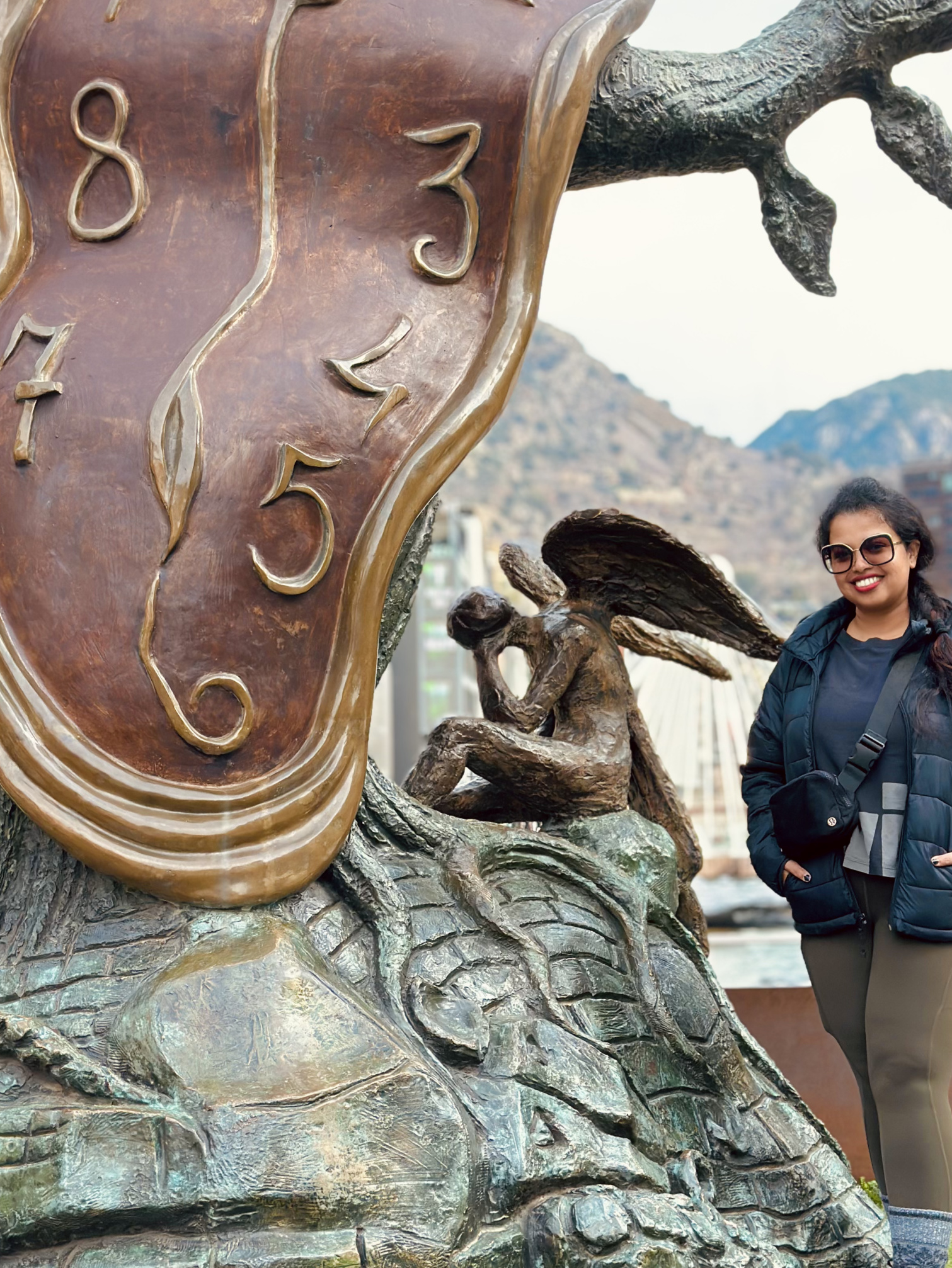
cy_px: 497
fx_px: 2236
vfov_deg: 31.6
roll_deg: +1.5
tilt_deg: +8.3
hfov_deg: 24.0
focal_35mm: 61
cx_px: 510
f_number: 1.78
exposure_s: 1/1475
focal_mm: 6.86
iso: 80
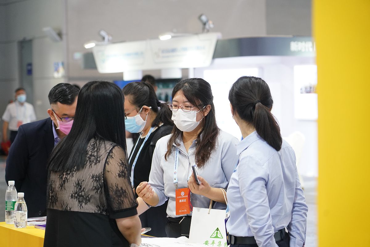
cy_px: 124
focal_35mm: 89
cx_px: 185
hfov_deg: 22.9
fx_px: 915
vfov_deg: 15.4
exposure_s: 1/160
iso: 2500
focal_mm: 89
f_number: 4
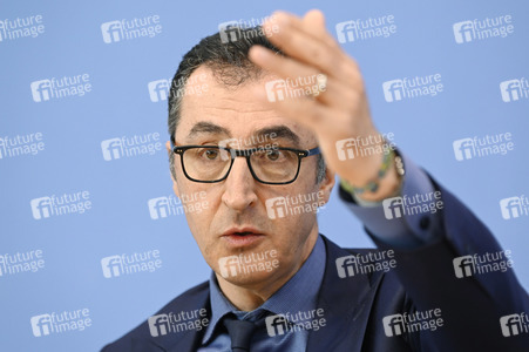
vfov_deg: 7.8
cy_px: 176
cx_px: 264
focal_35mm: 175
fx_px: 2570
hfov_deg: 11.8
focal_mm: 175
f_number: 4
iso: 2500
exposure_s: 1/1000
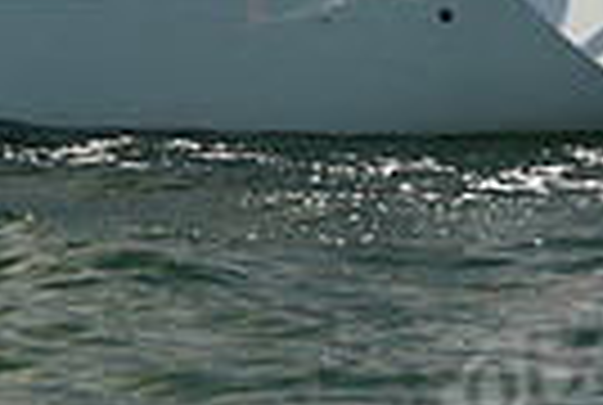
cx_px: 4
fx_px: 5070
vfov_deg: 4.5
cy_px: -259
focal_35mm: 302
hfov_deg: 6.8
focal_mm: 70
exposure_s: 1/800
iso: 250
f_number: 5
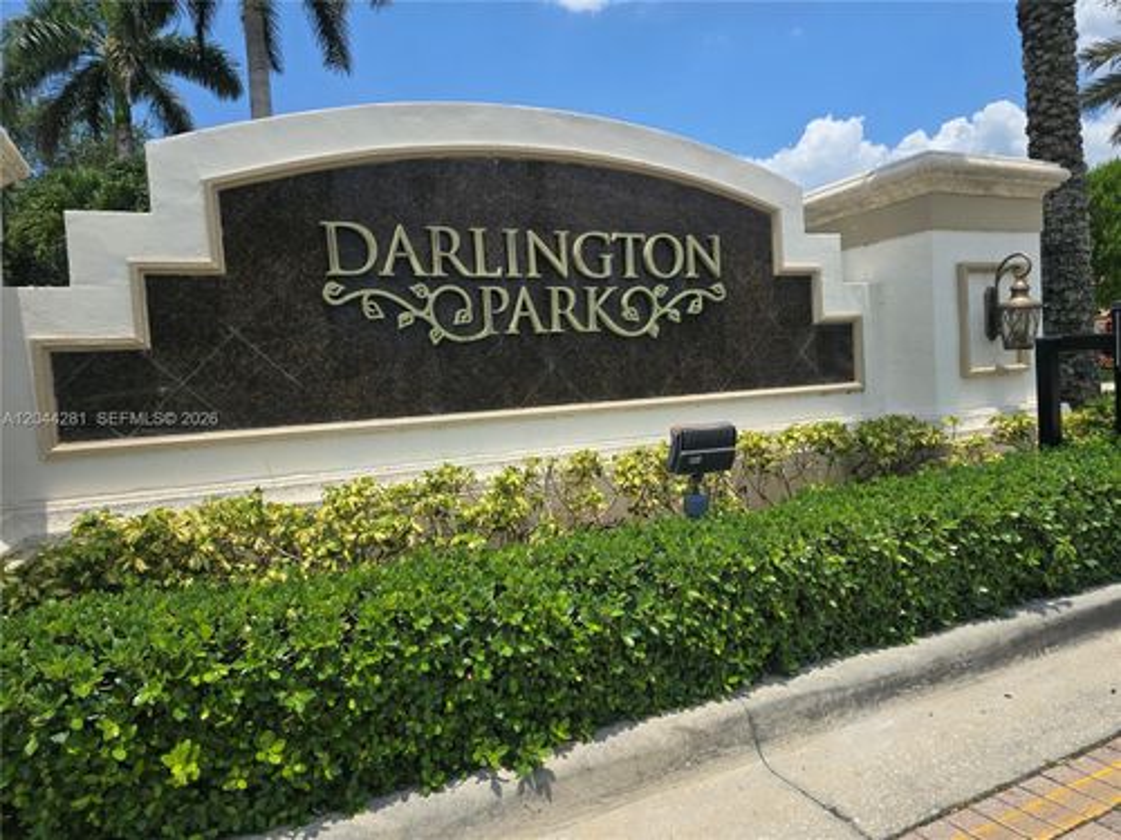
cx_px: 560
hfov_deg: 73.9
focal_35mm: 23
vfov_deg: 58.9
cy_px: 420
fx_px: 745
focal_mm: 6.3
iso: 12
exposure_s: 1/939
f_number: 1.7
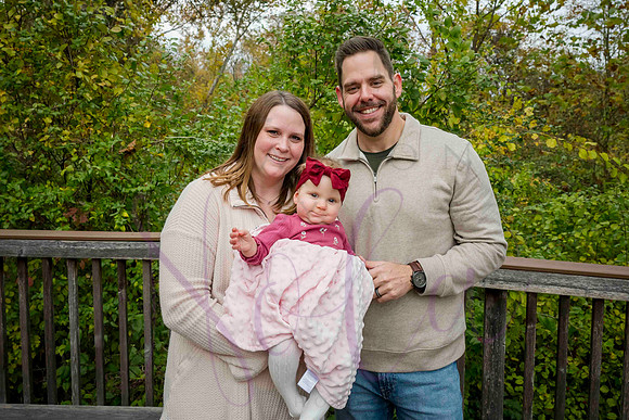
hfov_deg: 64.0
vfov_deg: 45.0
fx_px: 503
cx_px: 311
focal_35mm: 29
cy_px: 168
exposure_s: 1/640
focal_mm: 24
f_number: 5.6
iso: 400
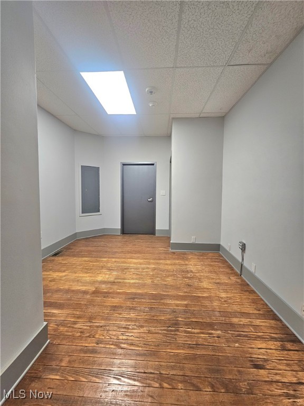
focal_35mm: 13
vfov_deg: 106.2
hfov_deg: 89.9
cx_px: 152
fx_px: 152
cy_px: 203
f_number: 2.2
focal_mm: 2.2
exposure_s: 1/60.2
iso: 160
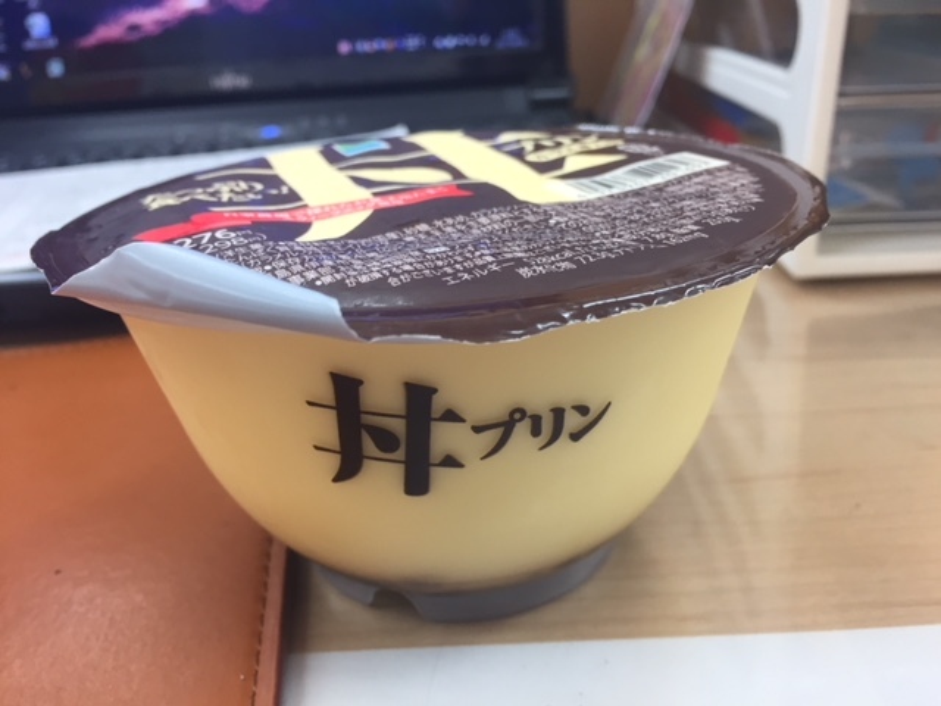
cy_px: 353
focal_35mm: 29
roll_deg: +3.0
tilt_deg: -24.4
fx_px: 788
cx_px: 470
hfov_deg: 61.7
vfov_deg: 48.2
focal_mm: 4.15
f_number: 2.2
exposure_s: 1/33
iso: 40
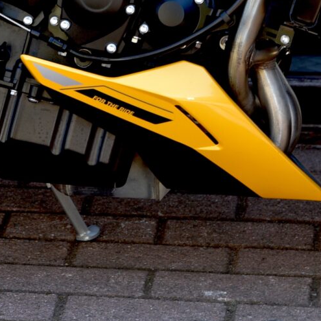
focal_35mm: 308
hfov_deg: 5.7
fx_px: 3231
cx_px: 55
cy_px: -146
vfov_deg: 5.6
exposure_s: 1/60
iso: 100
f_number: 4
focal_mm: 70
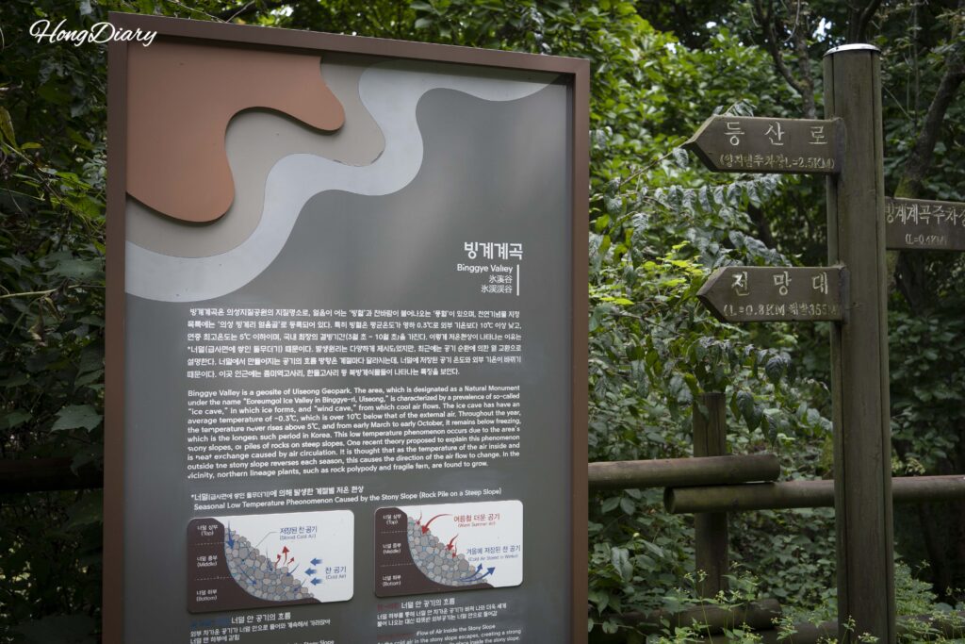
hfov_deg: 53.1
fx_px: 965
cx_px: 482
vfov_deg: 36.9
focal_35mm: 36
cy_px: 322
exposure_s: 1/160
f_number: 5
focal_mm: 36
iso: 320
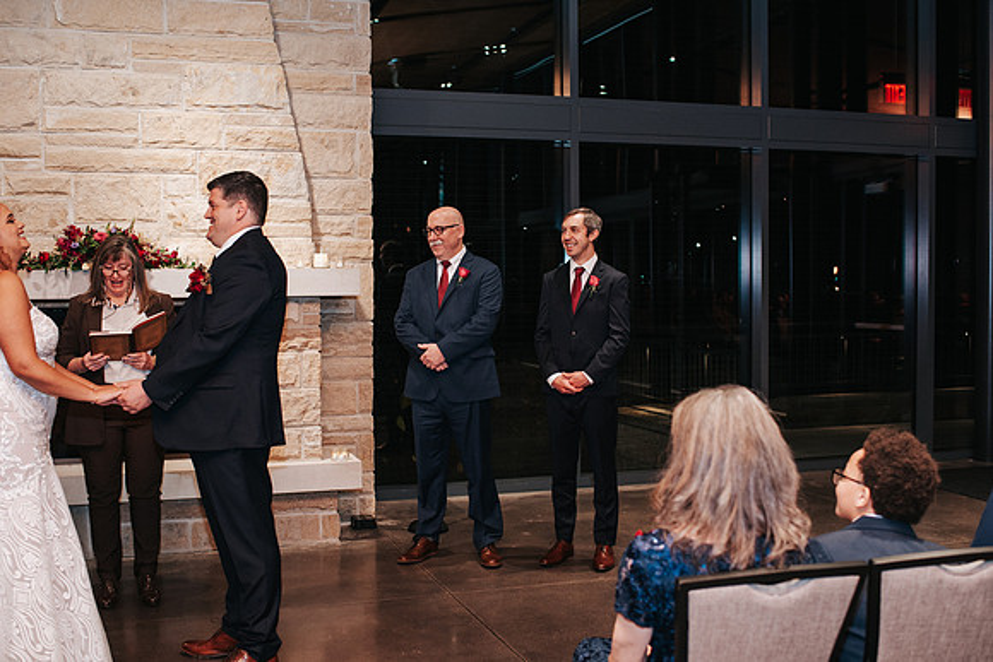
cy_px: 330
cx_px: 467
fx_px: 1135
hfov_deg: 47.2
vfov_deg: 32.5
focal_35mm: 41
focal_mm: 35
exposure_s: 1/200
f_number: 2.8
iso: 1000
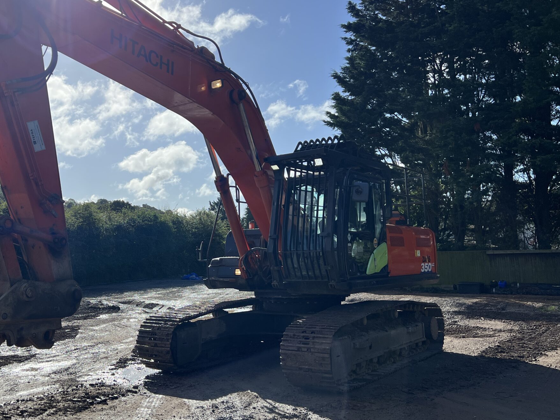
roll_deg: +2.0
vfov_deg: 37.7
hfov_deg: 47.8
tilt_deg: +4.4
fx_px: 615
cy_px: 209
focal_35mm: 38
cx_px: 168
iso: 50
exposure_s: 1/7463
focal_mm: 5.7
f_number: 1.5
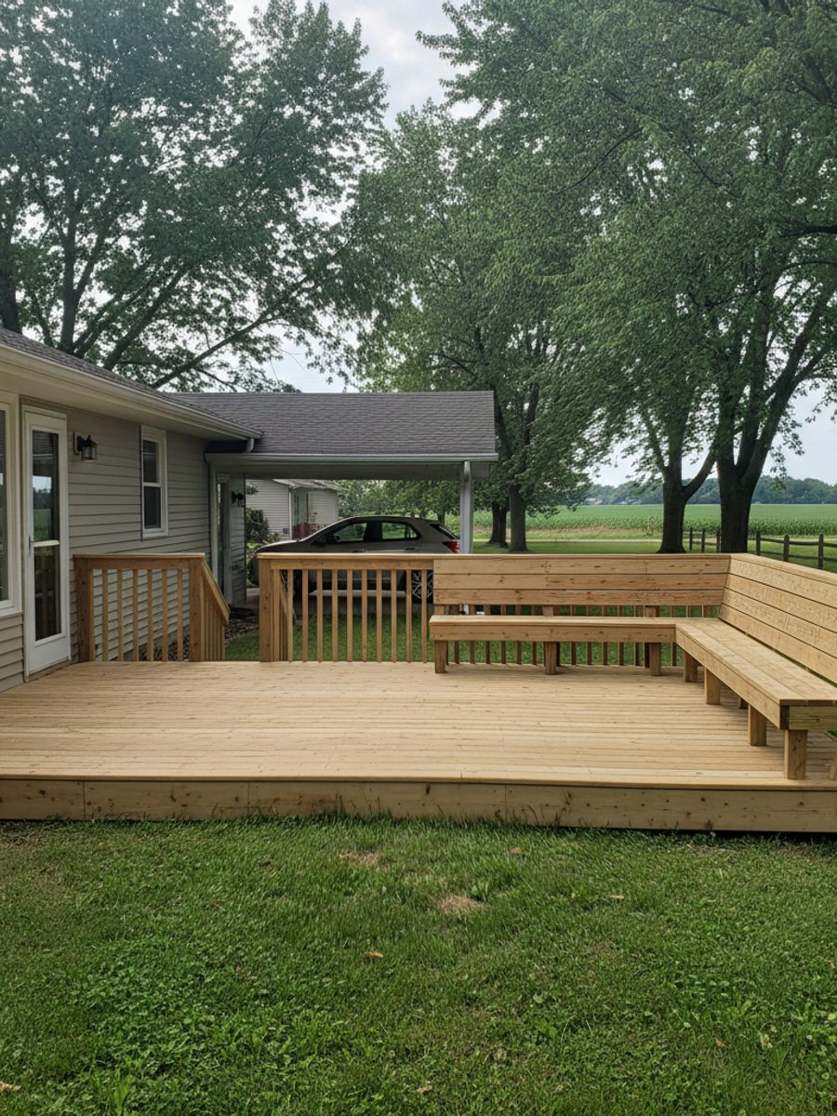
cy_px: 558
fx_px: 774
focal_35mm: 24
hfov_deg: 56.8
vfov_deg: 71.6
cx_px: 418
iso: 549
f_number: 1.78
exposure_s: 1/686
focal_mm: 6.8
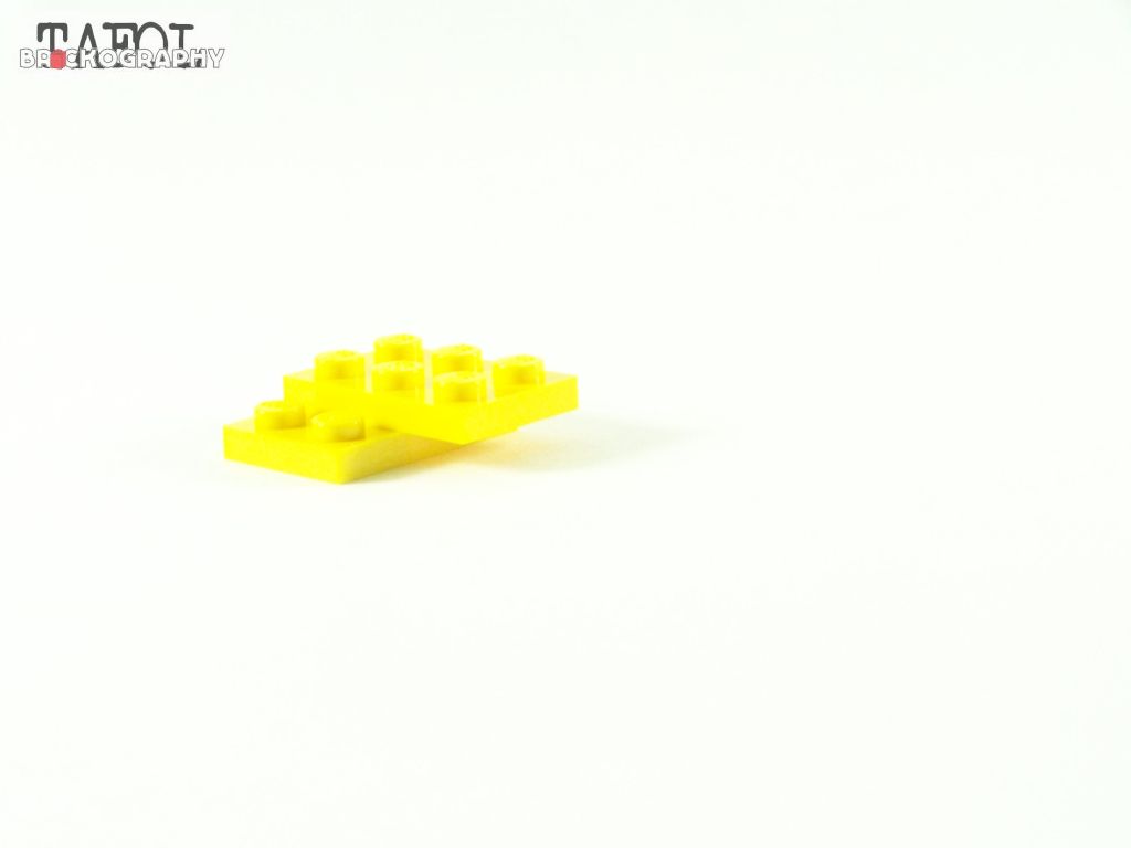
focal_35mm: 94
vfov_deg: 15.7
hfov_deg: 20.9
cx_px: 566
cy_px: 424
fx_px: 3071
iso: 400
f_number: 4
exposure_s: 1/60
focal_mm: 15.6
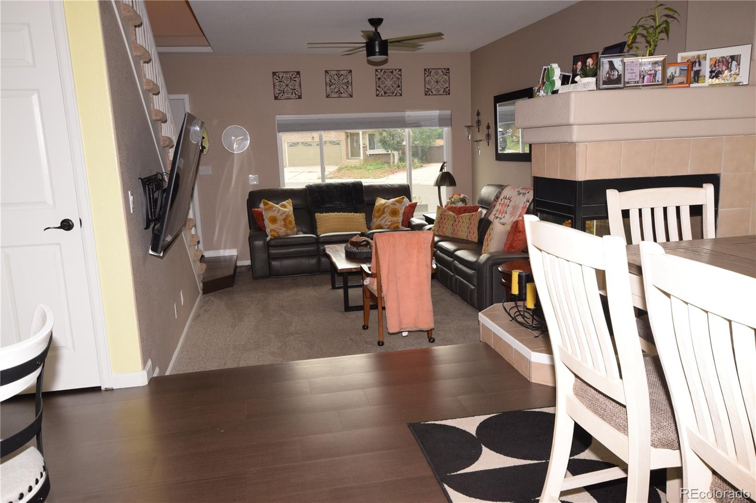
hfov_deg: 61.9
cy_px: 252
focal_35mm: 30
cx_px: 378
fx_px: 630
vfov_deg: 43.6
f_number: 8
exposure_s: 1/60
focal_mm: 20
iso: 800
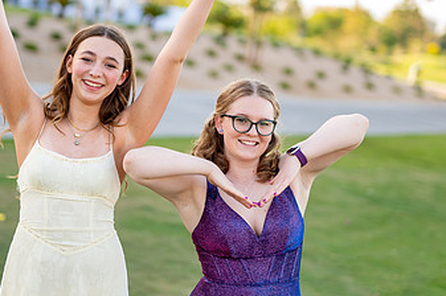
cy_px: 89
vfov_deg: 15.8
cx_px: 192
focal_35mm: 86
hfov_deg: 23.6
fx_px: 1064
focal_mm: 50
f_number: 1.4
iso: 100
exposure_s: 1/500
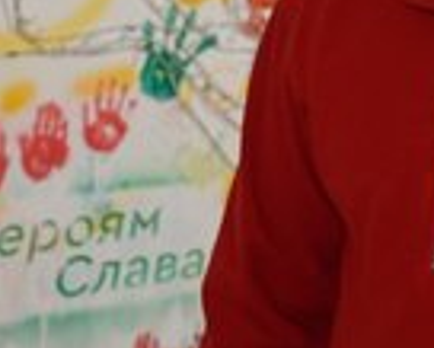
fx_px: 1530
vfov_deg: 12.7
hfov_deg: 16.1
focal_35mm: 119
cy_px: -65
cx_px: 329
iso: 5000
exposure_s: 1/160
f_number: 4
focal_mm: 43
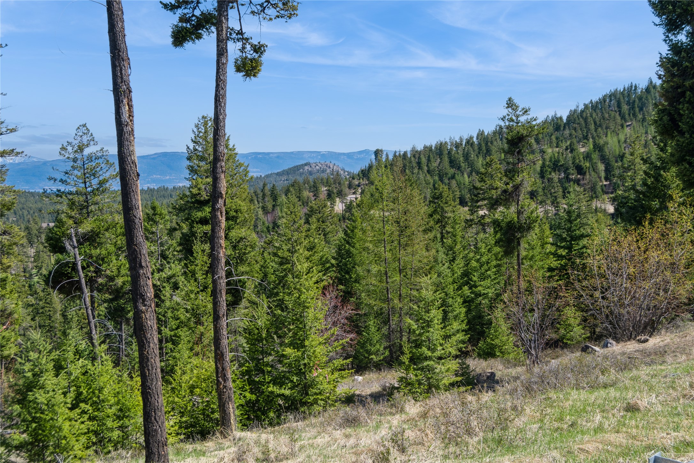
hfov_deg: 53.1
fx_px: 694
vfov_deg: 36.9
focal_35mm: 36
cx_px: 347
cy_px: 232
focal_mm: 24
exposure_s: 1/640
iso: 100
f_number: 6.3
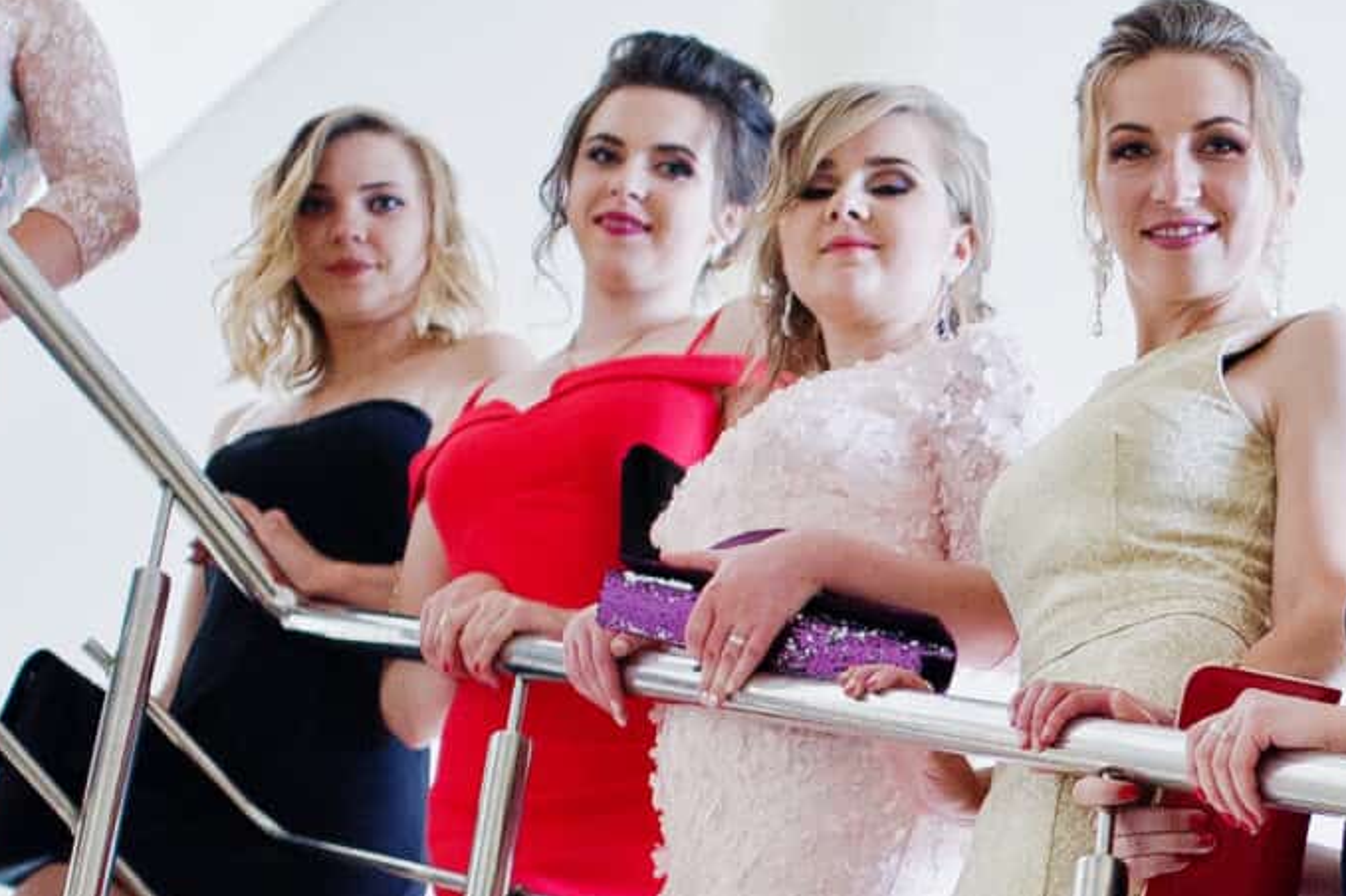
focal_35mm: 132
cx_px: 1657
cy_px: 822
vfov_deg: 10.3
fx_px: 4933
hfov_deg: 15.0
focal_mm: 35
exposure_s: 1/320
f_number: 1.6
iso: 500
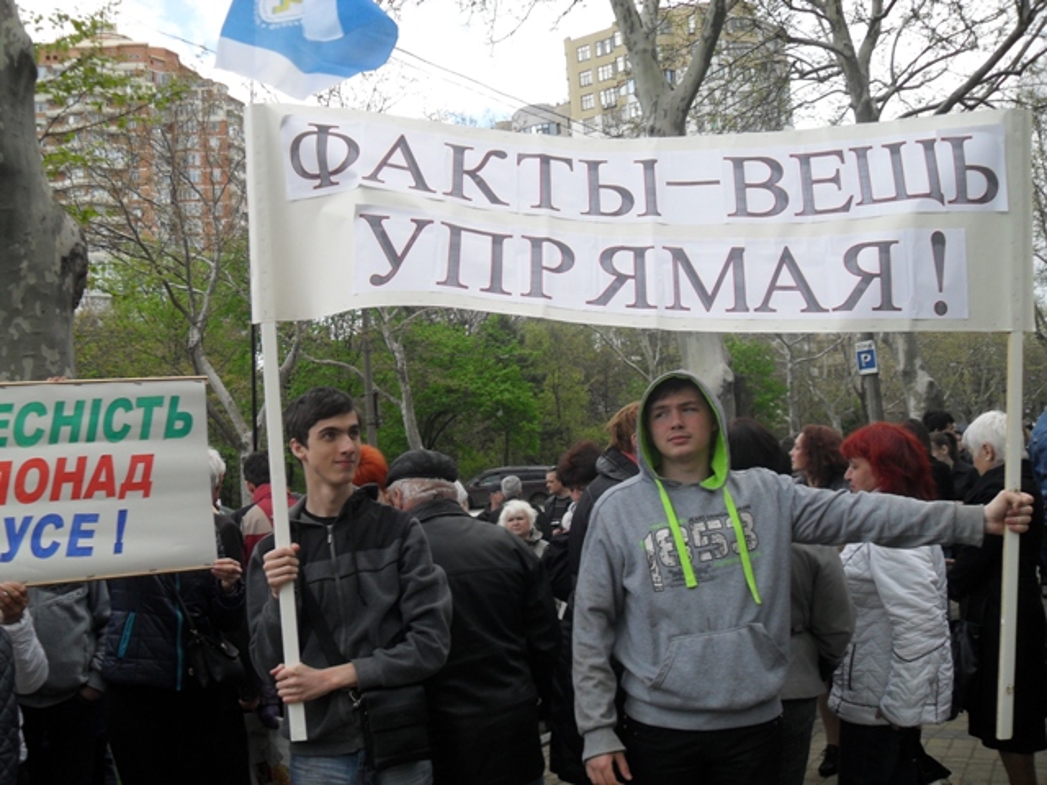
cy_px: 392
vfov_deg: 40.7
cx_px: 524
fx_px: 1059
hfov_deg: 52.6
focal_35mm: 35
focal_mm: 6.2
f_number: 8.9
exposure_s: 1/60
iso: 100
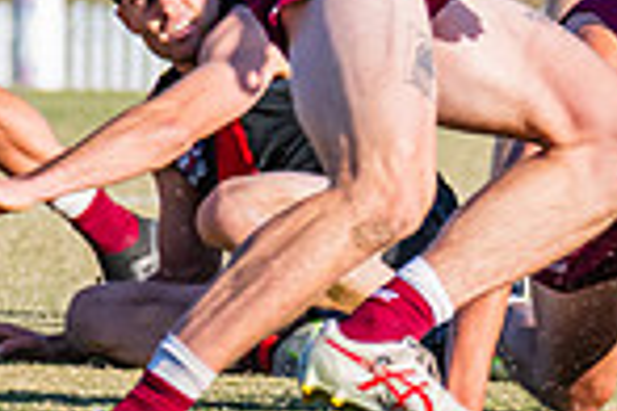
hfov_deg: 1.6
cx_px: 985
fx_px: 22176
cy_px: -18
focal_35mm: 1294
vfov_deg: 1.1
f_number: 8
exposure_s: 1/1600
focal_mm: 250
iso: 800
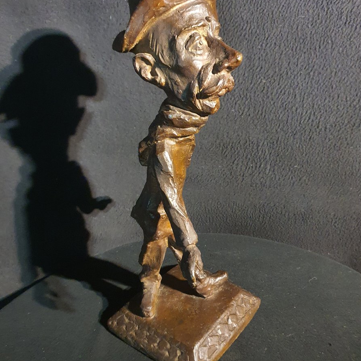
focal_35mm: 31
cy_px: 181
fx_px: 366
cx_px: 182
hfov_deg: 52.5
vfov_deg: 52.5
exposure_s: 1/14
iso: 640
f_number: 1.5
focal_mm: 4.3
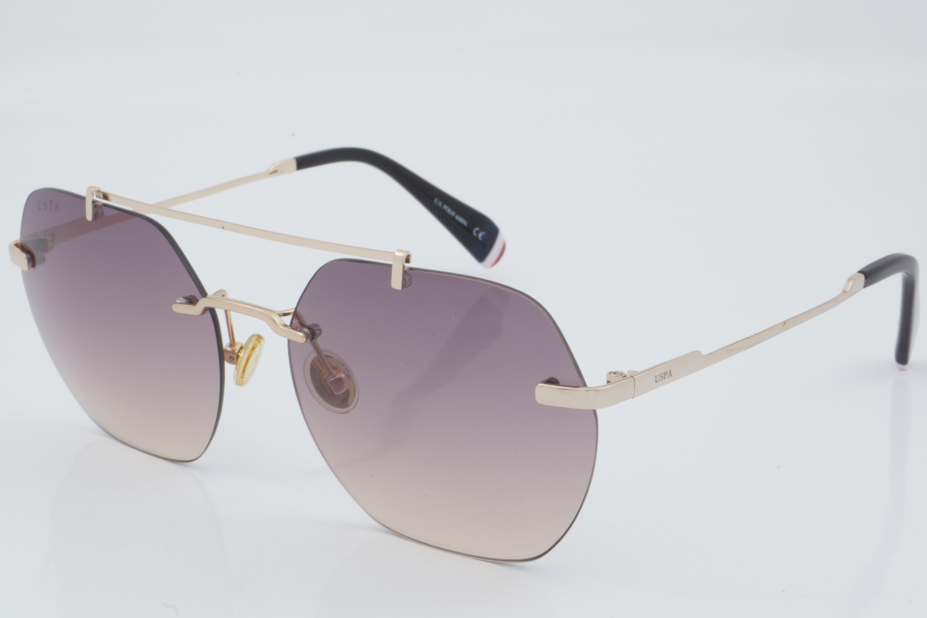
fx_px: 1931
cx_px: 464
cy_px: 309
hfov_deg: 27.0
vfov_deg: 18.2
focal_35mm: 75
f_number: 32
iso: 100
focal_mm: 50
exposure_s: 1/3
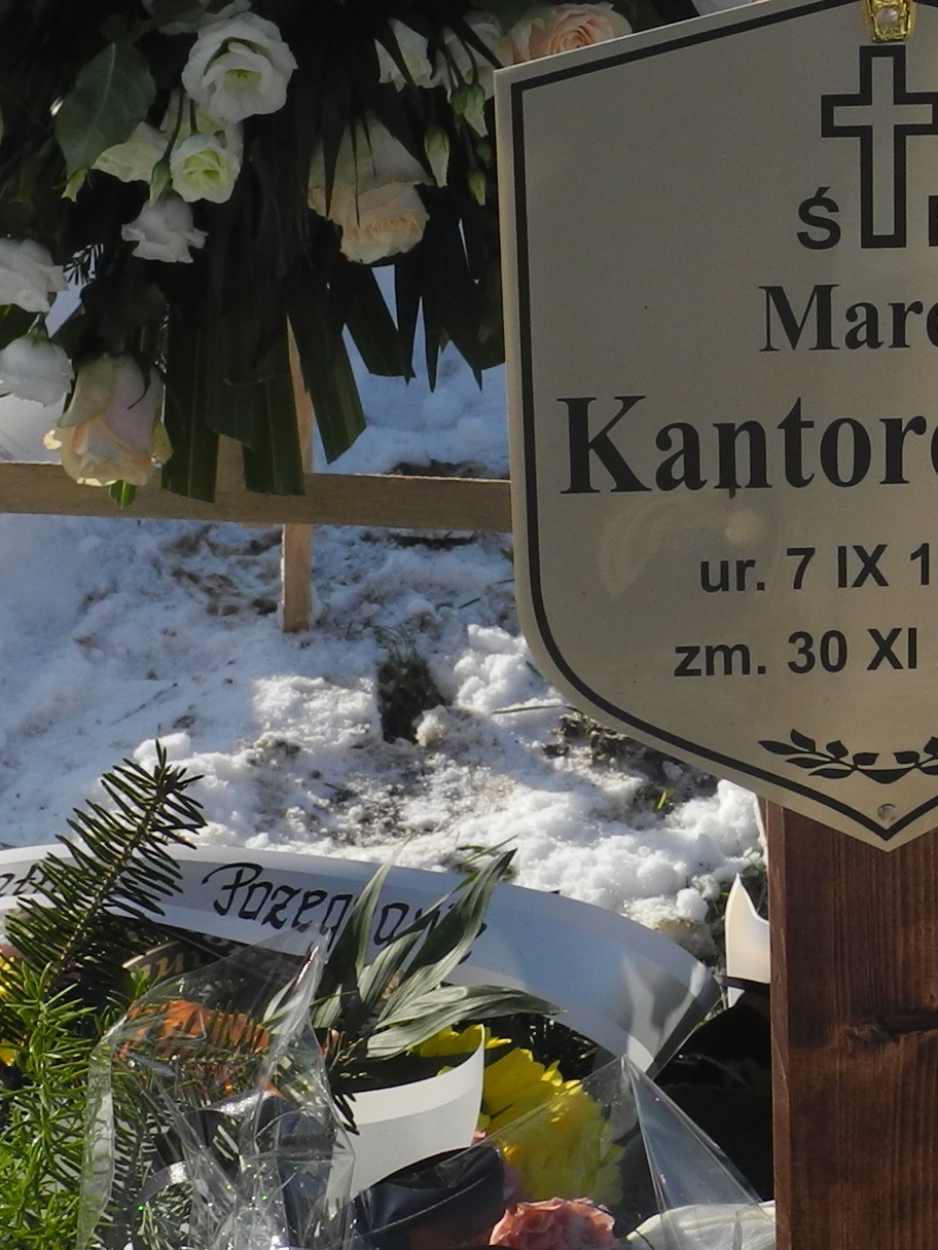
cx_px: 869
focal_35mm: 135
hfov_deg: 10.9
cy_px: 292
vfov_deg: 14.5
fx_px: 4878
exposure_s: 1/1000
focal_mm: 9.7
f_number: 4
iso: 100
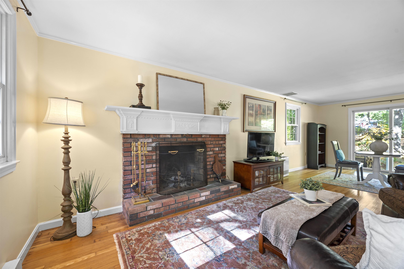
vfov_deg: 79.1
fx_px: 163
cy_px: 134
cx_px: 202
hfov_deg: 102.3
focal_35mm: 14
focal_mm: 14.5
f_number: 7.1
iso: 250
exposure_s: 4
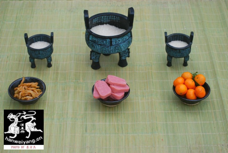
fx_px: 523
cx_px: 114
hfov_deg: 24.6
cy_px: 76
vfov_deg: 16.6
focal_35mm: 82
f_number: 5.6
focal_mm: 55
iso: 200
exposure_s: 1/125
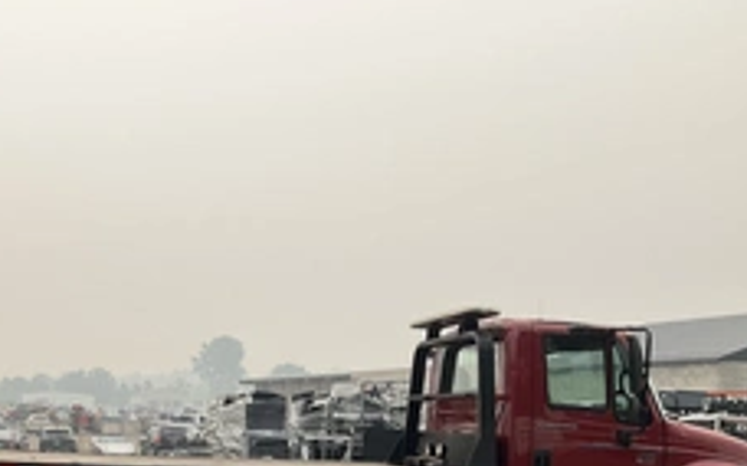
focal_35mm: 54
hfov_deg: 36.7
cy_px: 476
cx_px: 187
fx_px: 1098
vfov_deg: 22.9
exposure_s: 1/2801
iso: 25
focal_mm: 3
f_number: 1.8
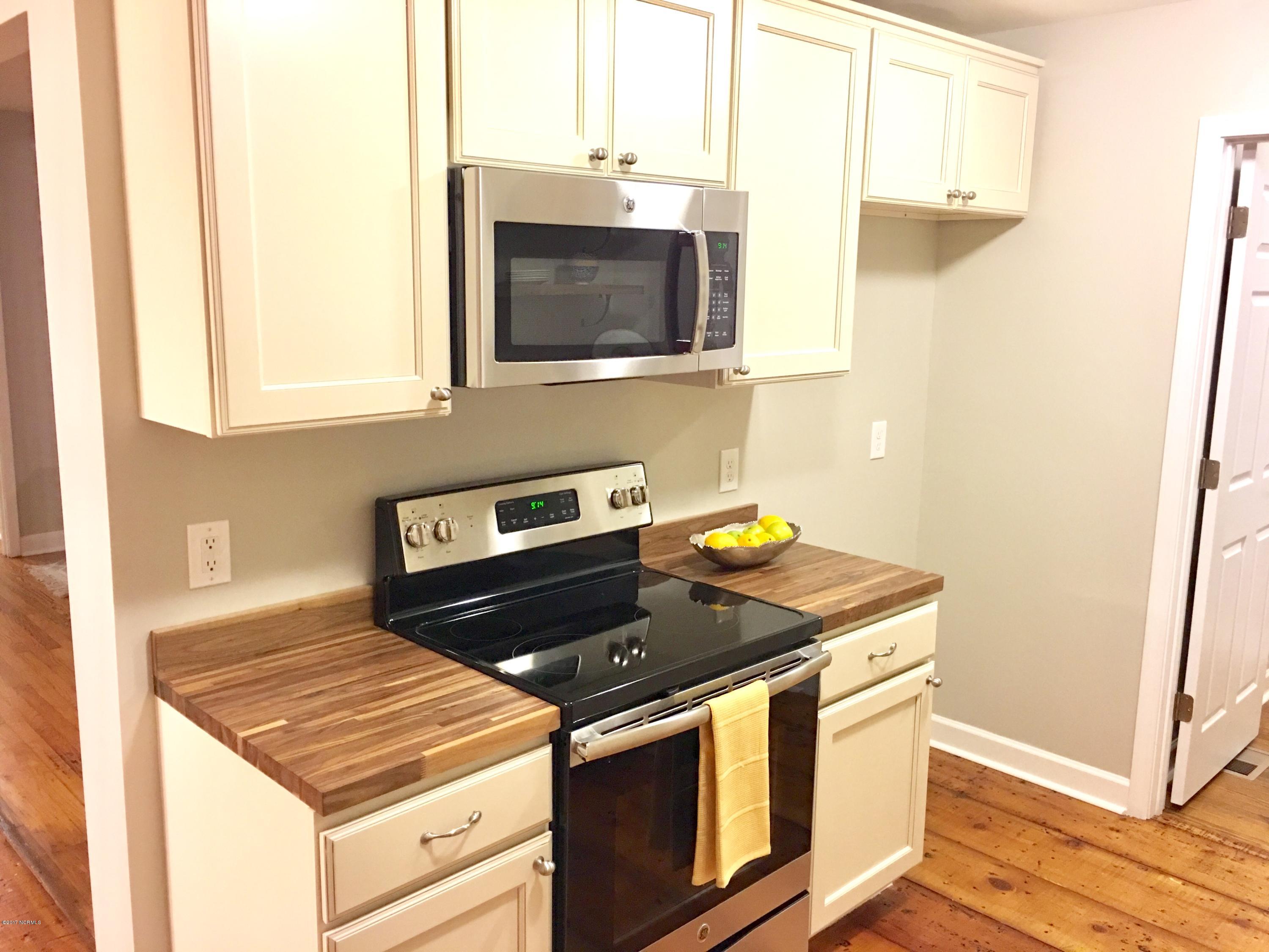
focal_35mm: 29
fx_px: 1063
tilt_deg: -9.5
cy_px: 476
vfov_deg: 48.2
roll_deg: -1.7
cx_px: 634
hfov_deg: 61.7
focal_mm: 4.15
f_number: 2.2
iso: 100
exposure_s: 1/15
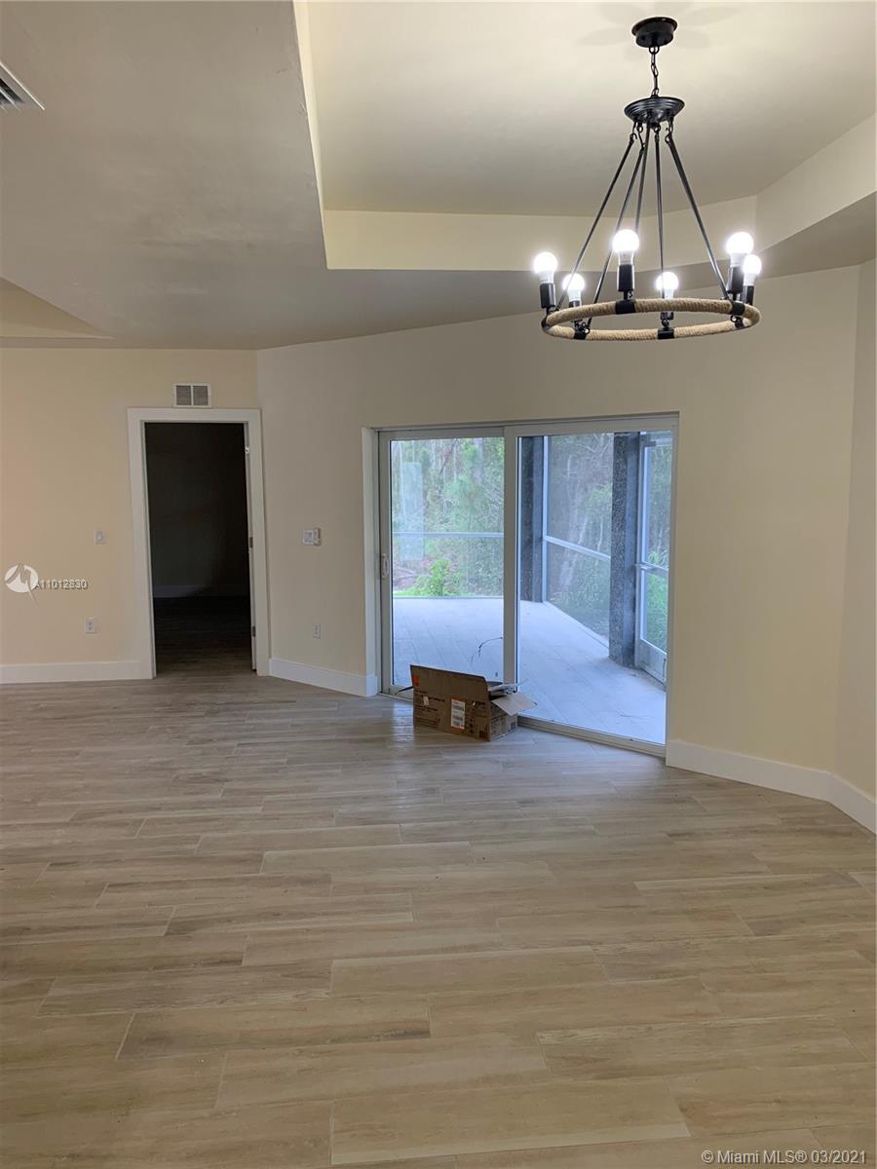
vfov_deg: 67.3
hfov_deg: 53.1
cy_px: 584
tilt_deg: -7.1
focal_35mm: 26
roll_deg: +0.1
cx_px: 438
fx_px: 878
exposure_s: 1/120
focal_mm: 4.25
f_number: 1.8
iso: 80
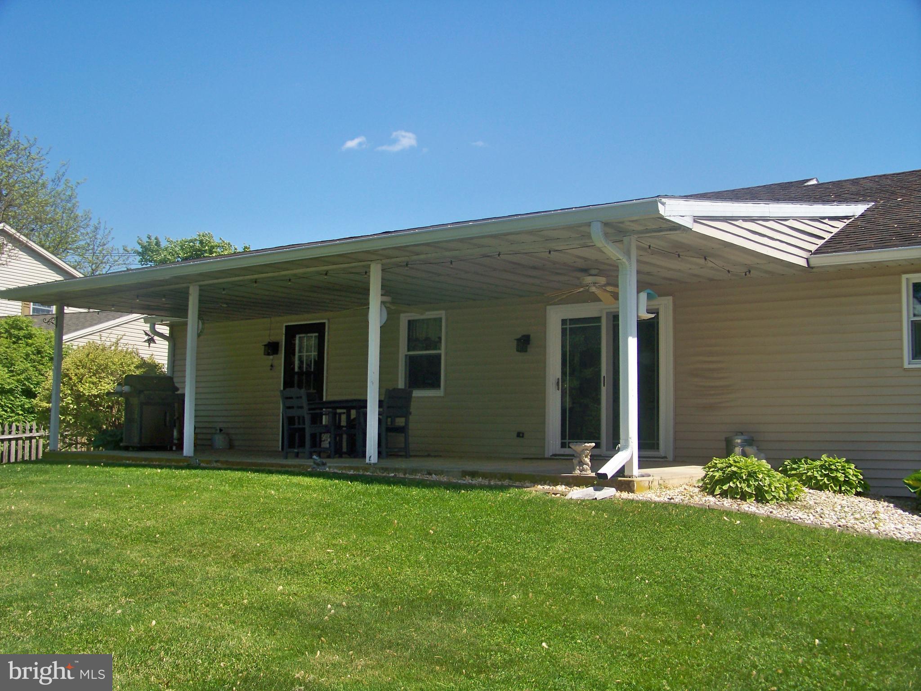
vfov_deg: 38.7
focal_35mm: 37
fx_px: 984
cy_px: 346
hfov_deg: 50.1
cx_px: 460
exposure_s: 1/1000
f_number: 2.8
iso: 64
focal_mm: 6.75
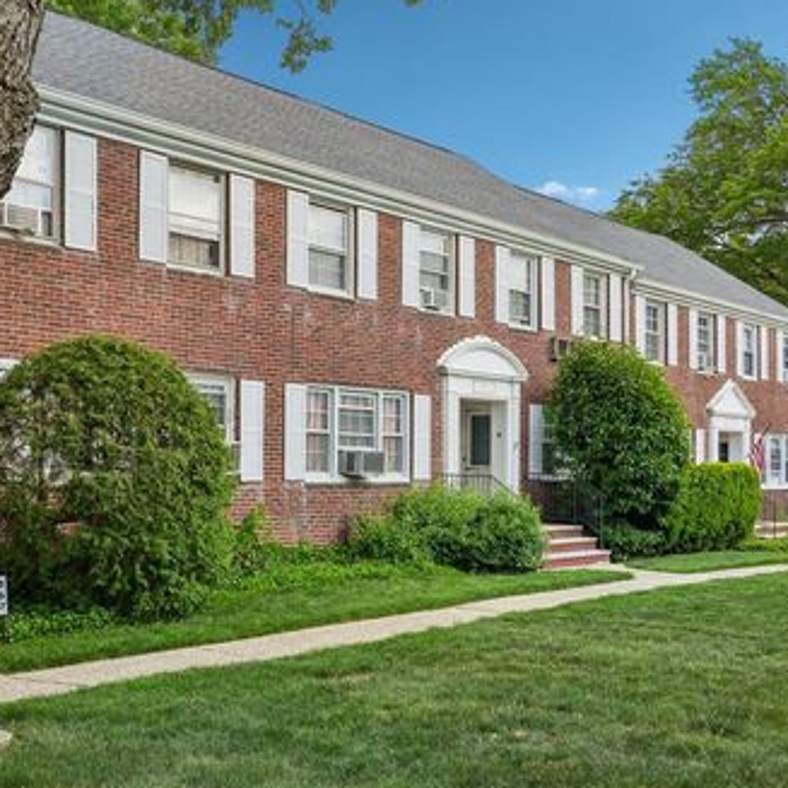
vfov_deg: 42.8
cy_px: 396
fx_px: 1004
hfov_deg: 42.8
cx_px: 441
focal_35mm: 39
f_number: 8
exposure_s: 1/200
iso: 125
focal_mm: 30
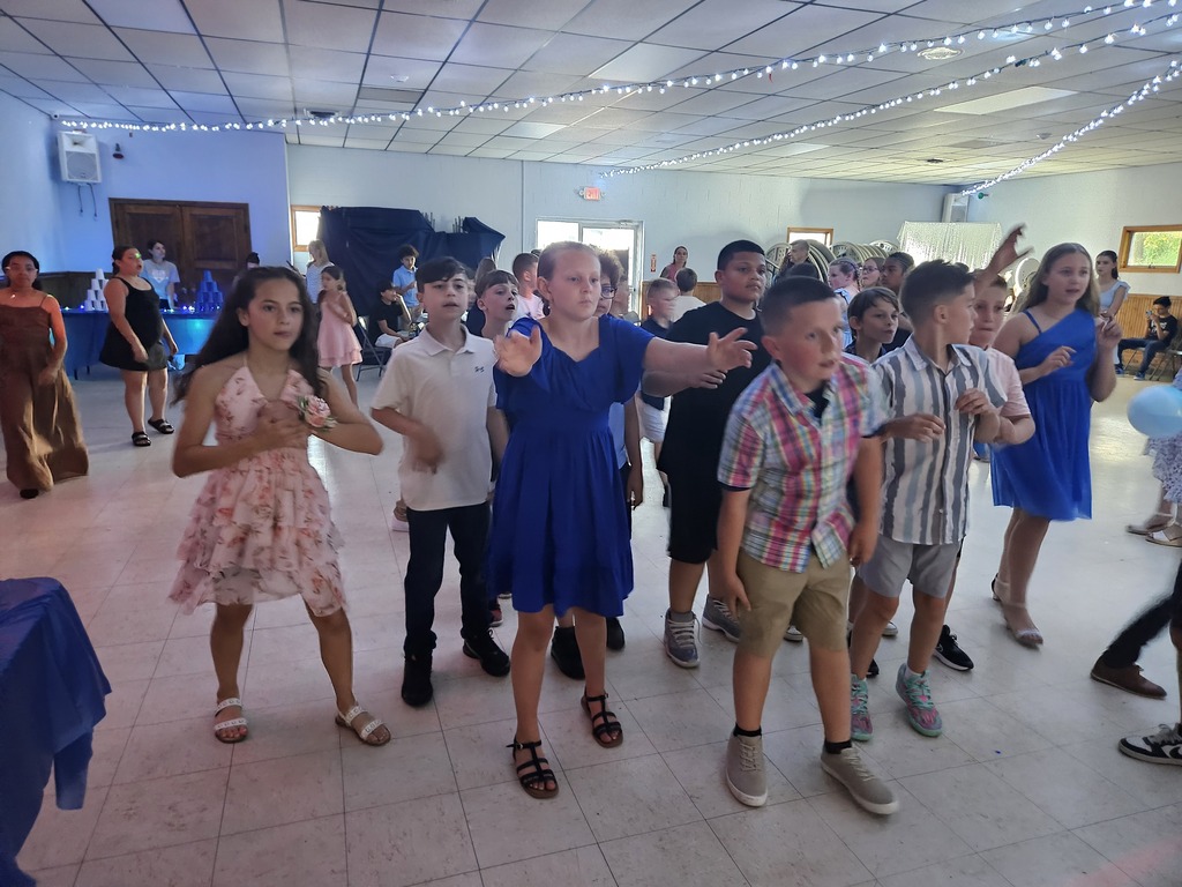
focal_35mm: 23
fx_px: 785
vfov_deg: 58.9
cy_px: 444
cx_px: 591
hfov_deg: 73.9
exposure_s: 1/24
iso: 1600
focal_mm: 5.4
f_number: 1.8
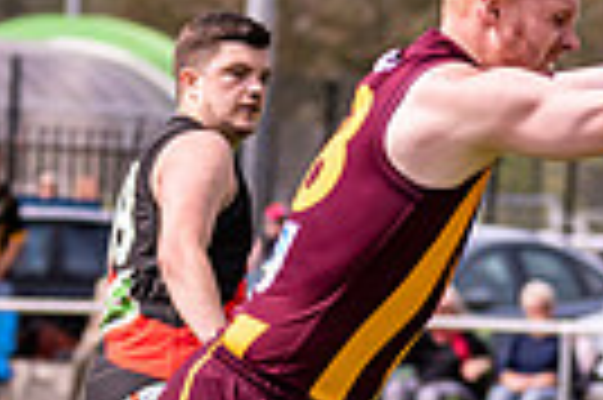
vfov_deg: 1.7
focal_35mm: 818
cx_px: 826
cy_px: 394
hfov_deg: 2.5
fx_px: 13685
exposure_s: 1/2500
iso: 800
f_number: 6.3
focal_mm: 170
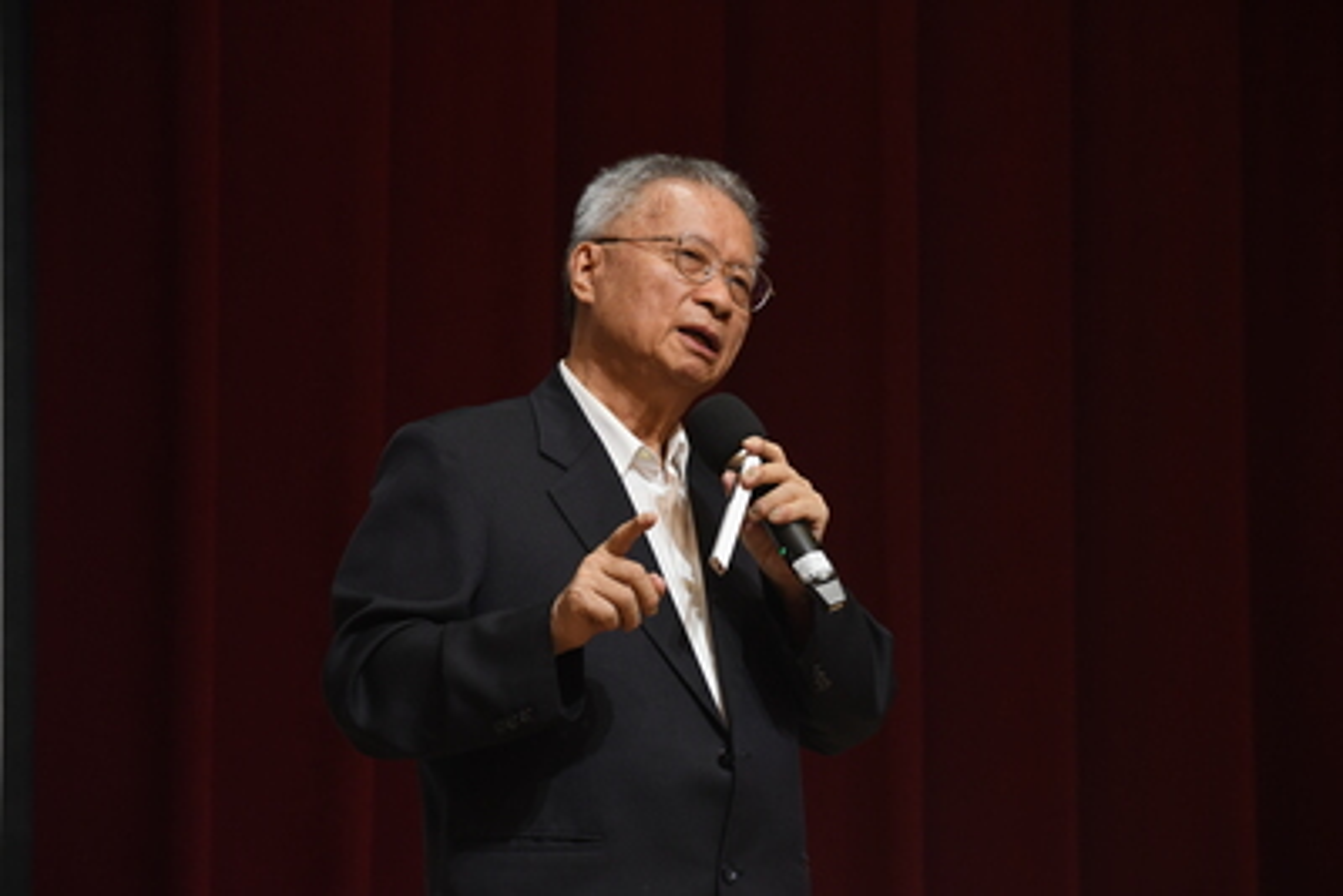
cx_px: 672
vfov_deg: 7.6
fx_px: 6717
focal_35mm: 180
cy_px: 448
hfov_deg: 11.4
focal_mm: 120
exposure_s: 1/160
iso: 2000
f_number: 6.3
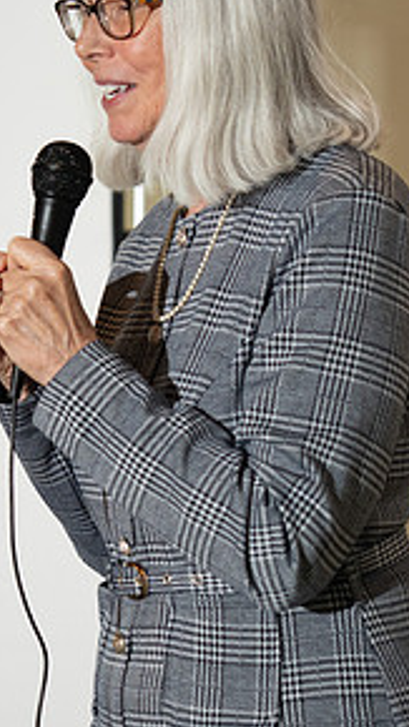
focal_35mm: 148
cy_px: 389
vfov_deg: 14.5
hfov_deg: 8.2
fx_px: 2855
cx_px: 110
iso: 1600
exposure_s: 1/125
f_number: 2.8
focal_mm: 61.1
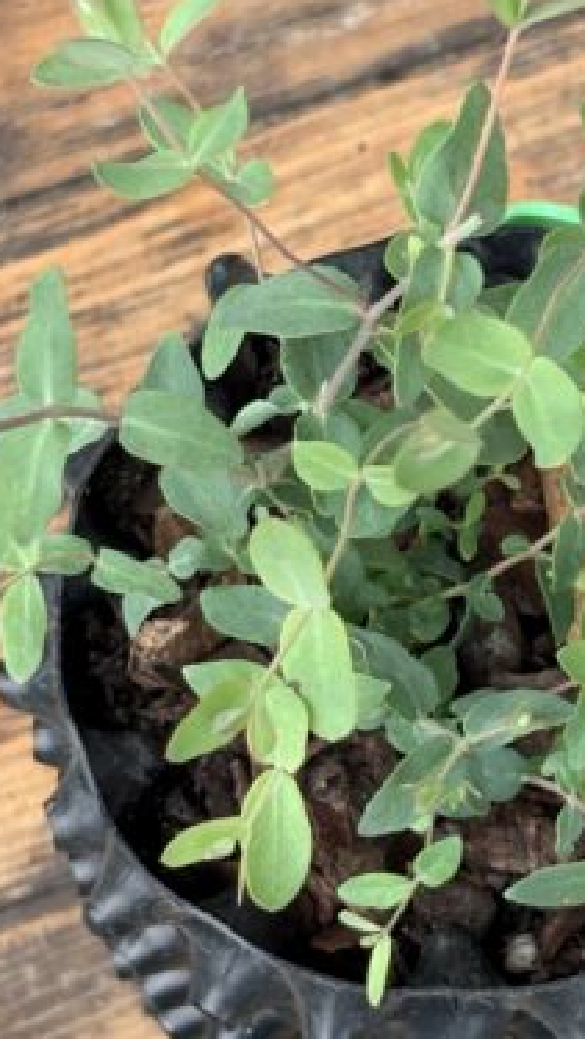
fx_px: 3336
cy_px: 418
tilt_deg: -67.0
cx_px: 413
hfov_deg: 10.0
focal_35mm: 121
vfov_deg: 17.7
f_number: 1.6
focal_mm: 5.96
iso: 32
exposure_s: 1/635
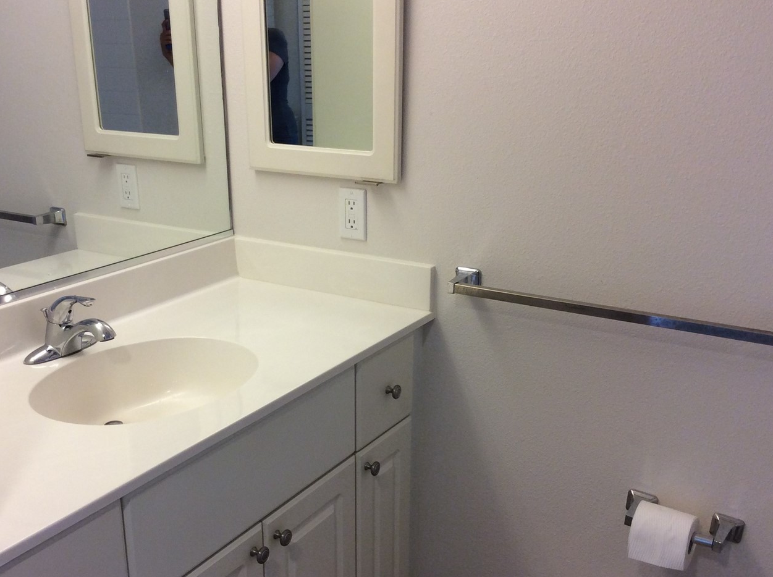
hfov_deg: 45.7
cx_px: 326
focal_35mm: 41
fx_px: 914
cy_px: 336
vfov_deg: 35.0
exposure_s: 1/25
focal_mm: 3.3
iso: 50
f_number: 2.4
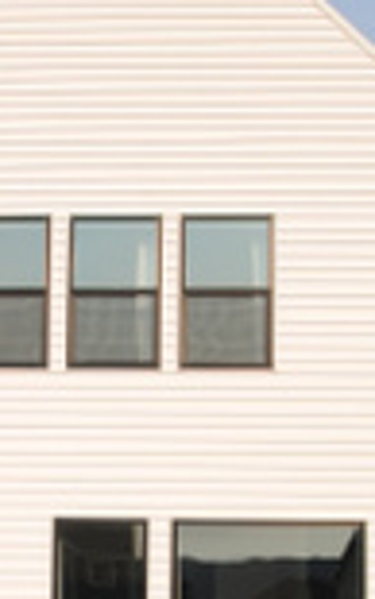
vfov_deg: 31.1
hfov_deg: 21.0
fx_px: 1006
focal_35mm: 62
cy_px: 580
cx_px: 114
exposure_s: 1/320
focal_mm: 13
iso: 100
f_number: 6.3
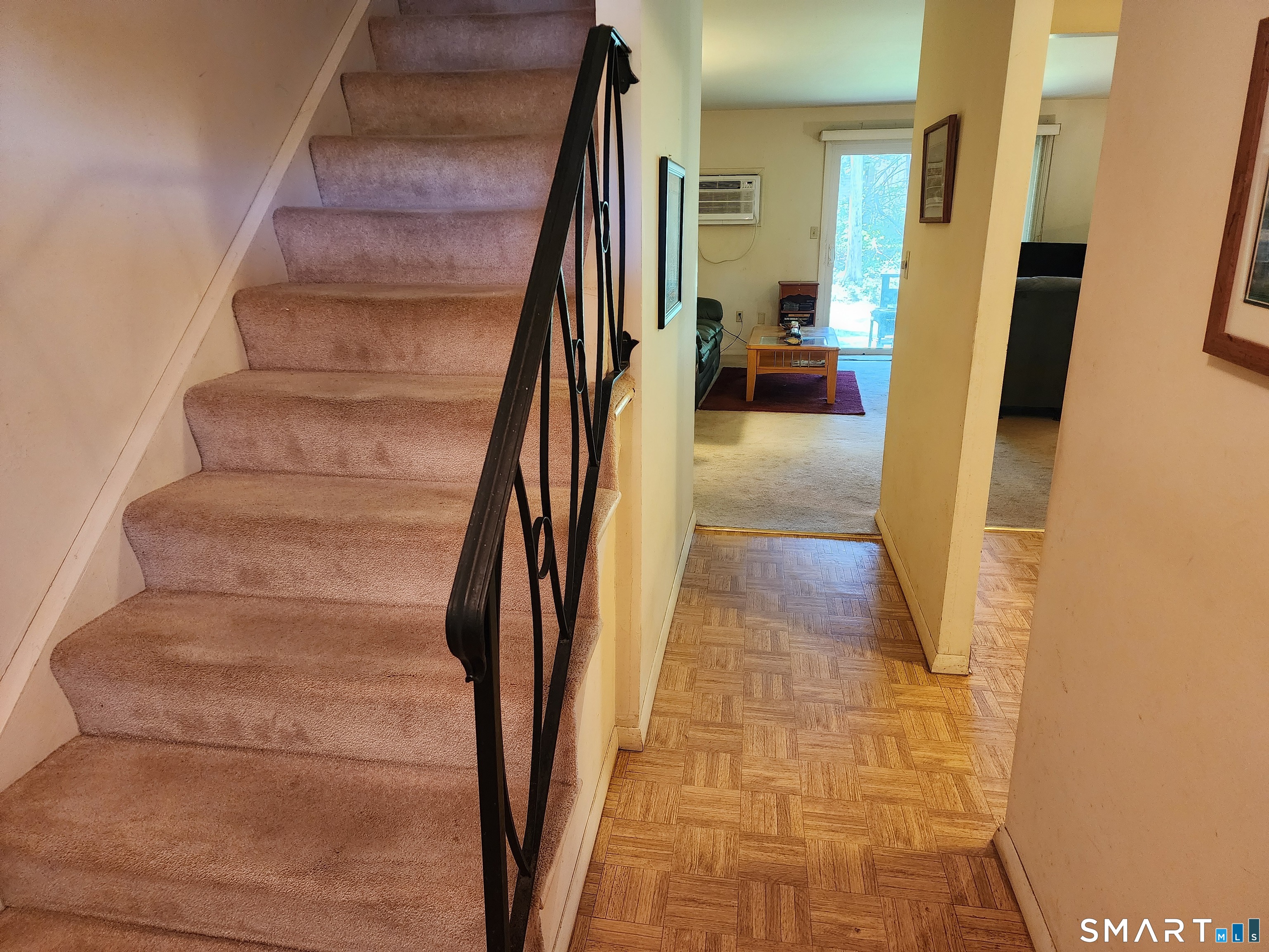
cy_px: 476
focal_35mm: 23
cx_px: 634
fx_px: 843
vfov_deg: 58.9
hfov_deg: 73.9
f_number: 1.8
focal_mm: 6.4
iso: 640
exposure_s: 1/60
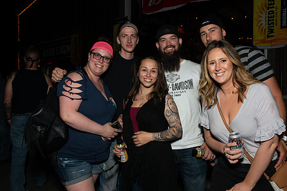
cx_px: 151
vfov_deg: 45.0
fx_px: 231
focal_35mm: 29
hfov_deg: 63.6
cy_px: 96
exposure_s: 1/125
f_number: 6.3
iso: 500
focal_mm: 24
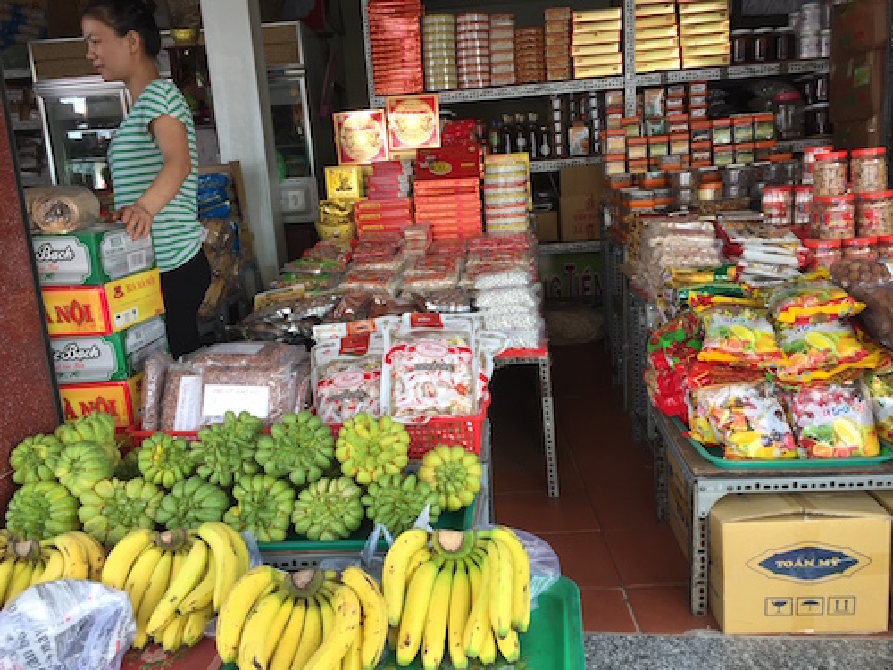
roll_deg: +3.2
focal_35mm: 29
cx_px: 446
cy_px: 335
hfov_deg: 61.7
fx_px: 748
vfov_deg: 48.2
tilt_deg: -11.2
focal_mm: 4.15
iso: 32
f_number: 2.2
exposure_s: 1/109
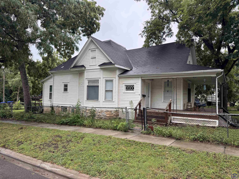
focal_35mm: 24
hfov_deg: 71.6
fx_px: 166
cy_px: 90
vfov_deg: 56.8
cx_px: 120
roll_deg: -1.2
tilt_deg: +1.6
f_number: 1.78
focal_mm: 6.76
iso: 80
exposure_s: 1/832
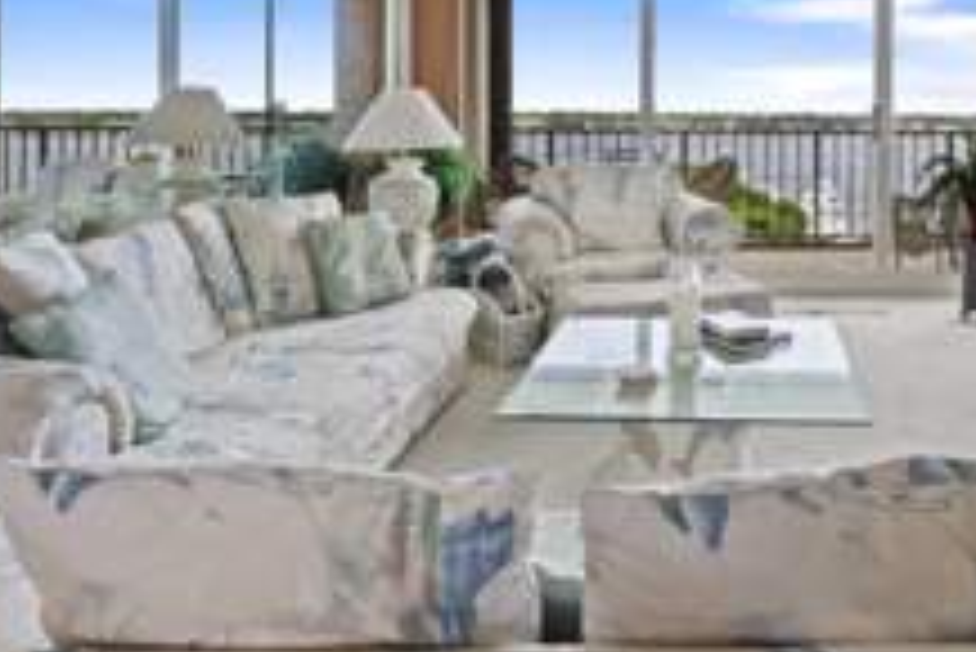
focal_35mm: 31
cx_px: 729
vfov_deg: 40.0
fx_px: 841
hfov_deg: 57.3
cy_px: 94
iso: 250
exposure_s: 1/4
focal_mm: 14
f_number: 8
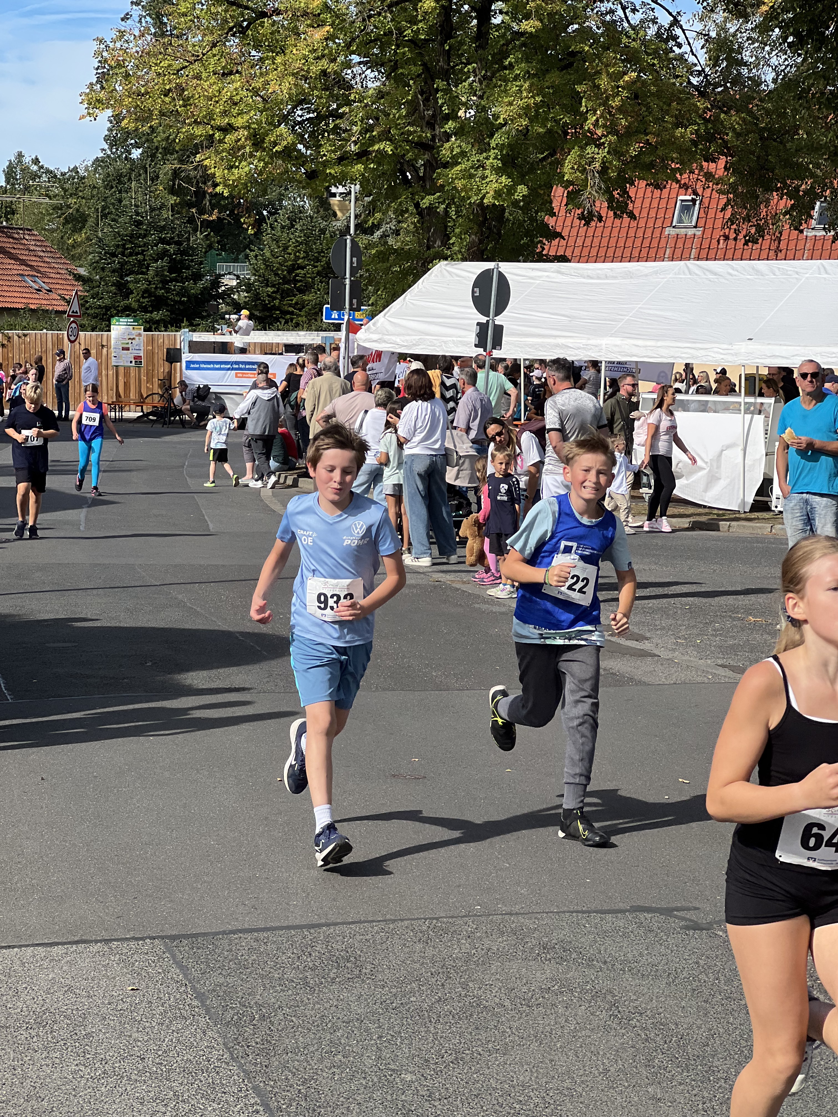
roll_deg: -1.5
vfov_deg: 25.3
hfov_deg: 19.1
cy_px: 558
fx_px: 2485
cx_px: 419
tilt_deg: -3.0
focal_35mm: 77
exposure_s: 1/585
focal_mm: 9
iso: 32
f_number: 2.8
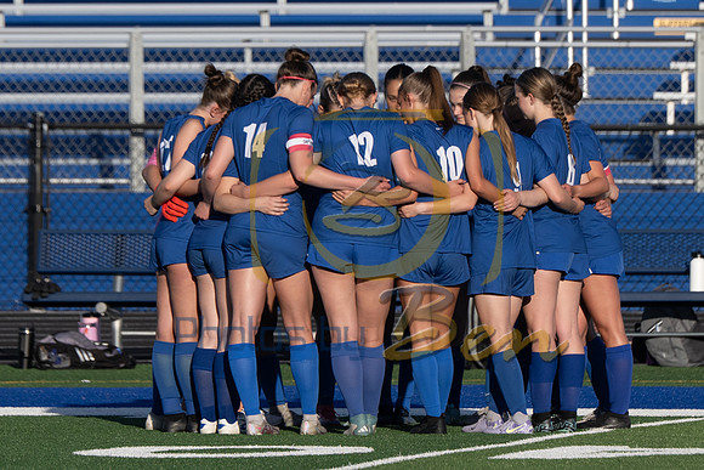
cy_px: 184
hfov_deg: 3.1
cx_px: 382
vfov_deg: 2.1
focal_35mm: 657
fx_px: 12852
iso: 160
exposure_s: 1/1600
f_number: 4.5
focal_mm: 200
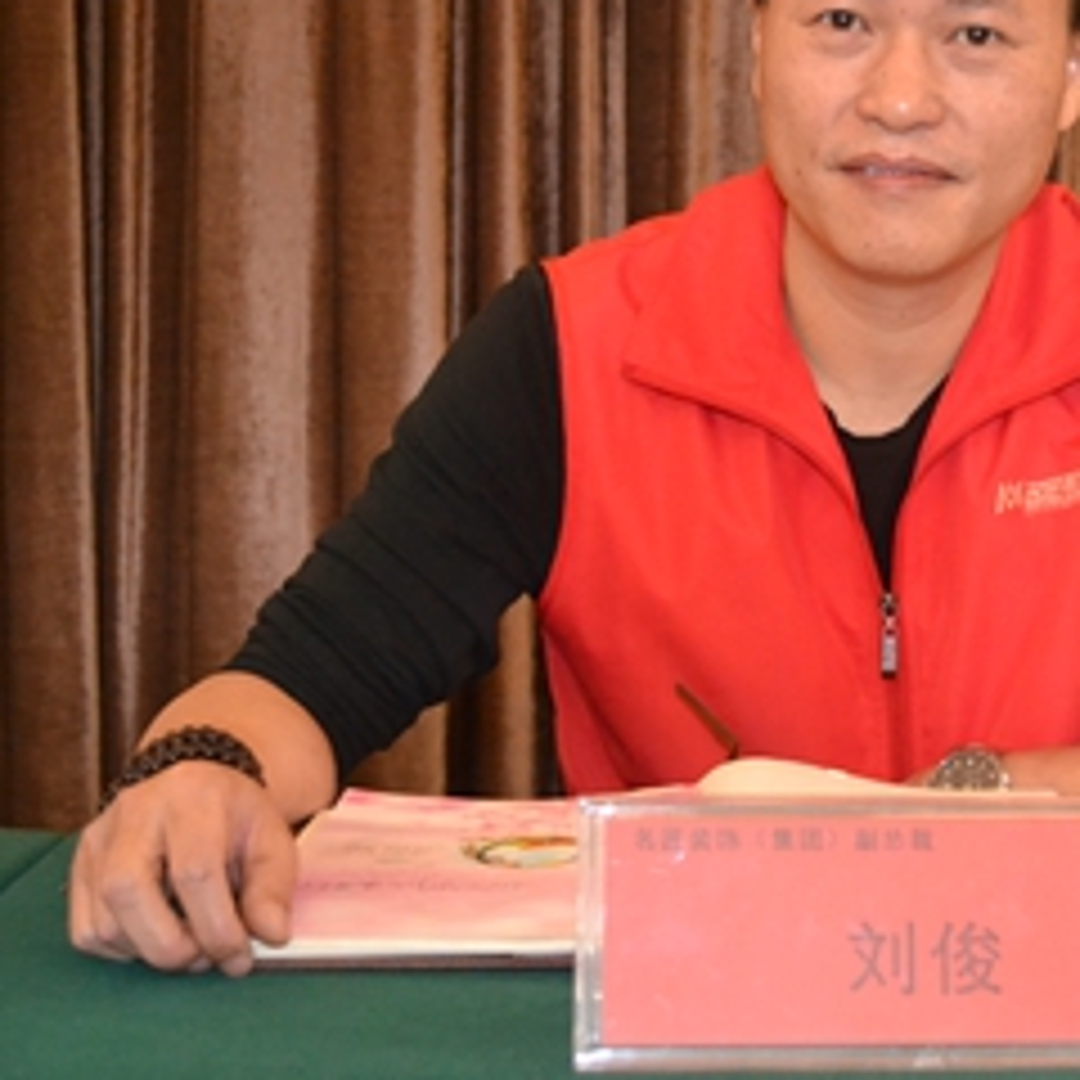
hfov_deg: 22.1
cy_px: 493
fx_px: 2714
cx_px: 909
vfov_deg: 22.5
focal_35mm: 77
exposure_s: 1/60
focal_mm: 29
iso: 3200
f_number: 4.5
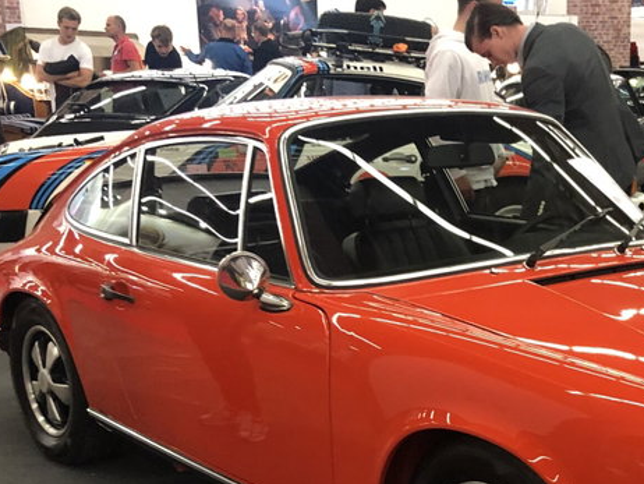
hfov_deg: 30.0
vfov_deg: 23.0
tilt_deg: -17.9
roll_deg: -1.1
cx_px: 565
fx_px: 1154
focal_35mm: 62
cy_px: 445
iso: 100
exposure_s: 1/17
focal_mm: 4
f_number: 1.8
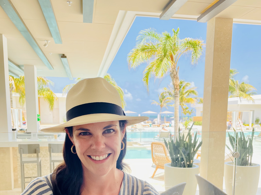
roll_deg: -0.2
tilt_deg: -7.4
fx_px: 264
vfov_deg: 39.2
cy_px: 155
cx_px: 129
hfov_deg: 52.6
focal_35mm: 35
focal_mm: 4.2
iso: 32
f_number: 1.6
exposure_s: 1/477
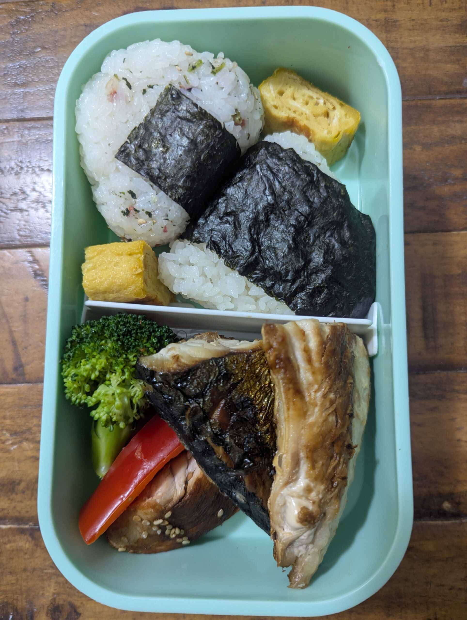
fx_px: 431
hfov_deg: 56.9
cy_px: 310
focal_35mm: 24
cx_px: 234
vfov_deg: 71.5
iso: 301
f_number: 1.85
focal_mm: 6.81
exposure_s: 1/64.3
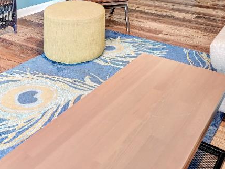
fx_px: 306
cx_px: 123
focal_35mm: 47
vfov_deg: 25.0
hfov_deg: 40.4
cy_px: -72
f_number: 8
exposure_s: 1/1.25
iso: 250
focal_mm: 14
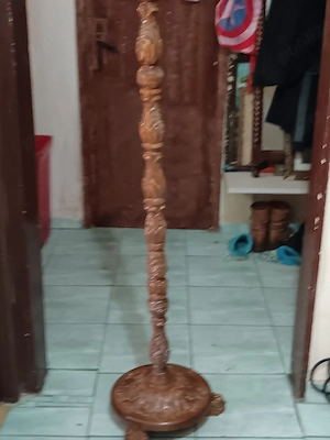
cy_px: 220
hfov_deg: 27.0
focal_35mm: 54
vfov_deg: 35.5
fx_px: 686
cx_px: 165
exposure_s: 1/24
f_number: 1.9
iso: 2834
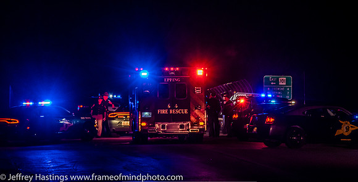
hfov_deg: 10.7
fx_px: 1911
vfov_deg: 5.5
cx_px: 174
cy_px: 97
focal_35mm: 206
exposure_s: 1/100
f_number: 4.8
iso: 2000
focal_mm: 120
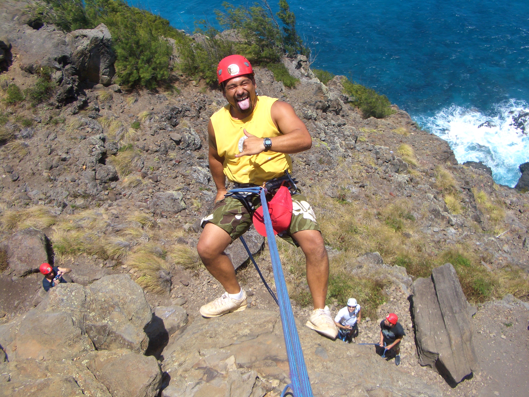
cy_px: 198
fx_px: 535
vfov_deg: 40.7
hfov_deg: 52.6
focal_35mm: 35
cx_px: 264
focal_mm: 5.8
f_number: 4.3
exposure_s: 1/400
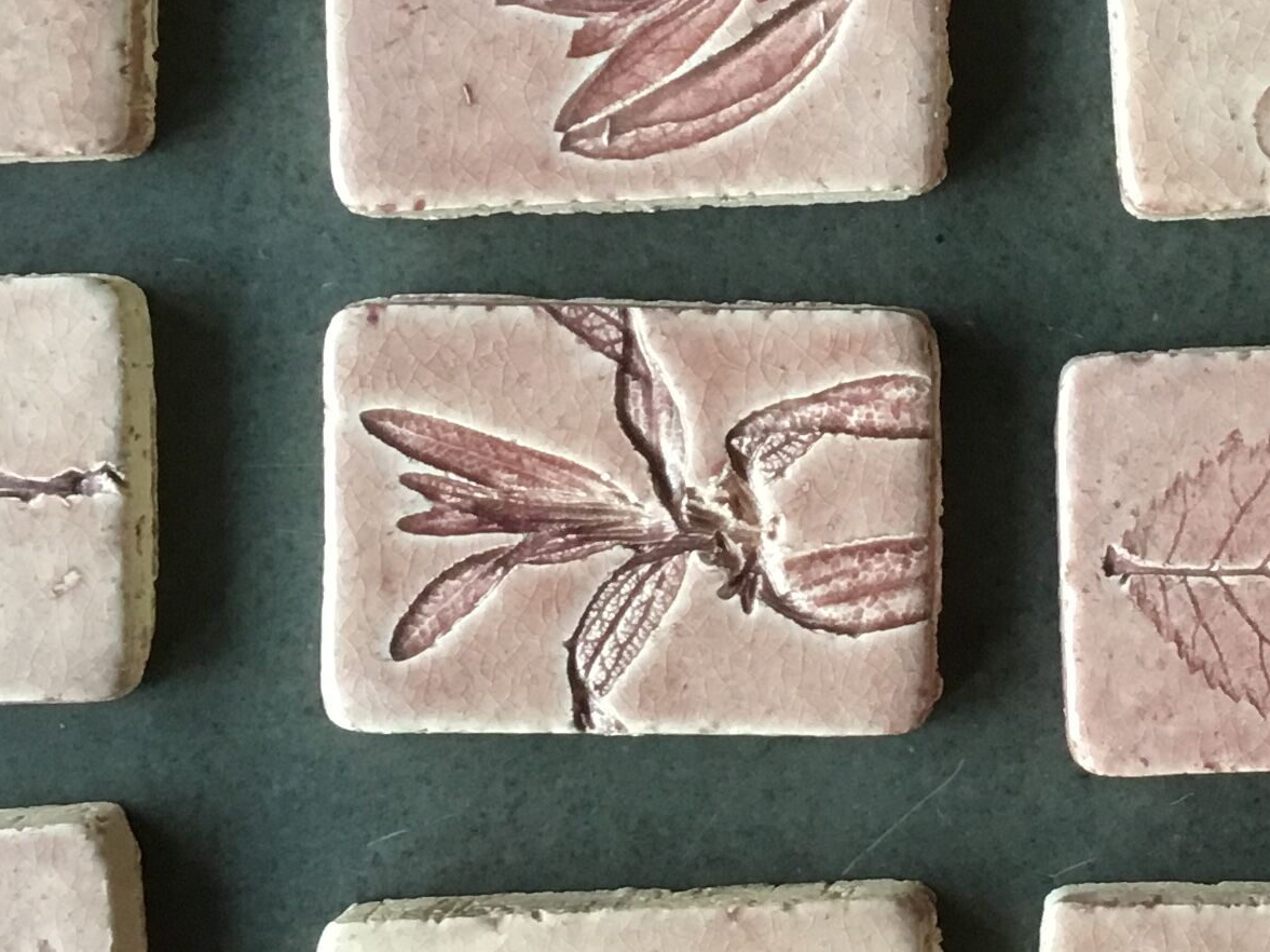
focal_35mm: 86
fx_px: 3154
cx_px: 1032
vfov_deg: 17.1
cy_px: 288
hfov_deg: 22.4
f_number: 2.4
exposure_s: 1/33
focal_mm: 3.3
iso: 100
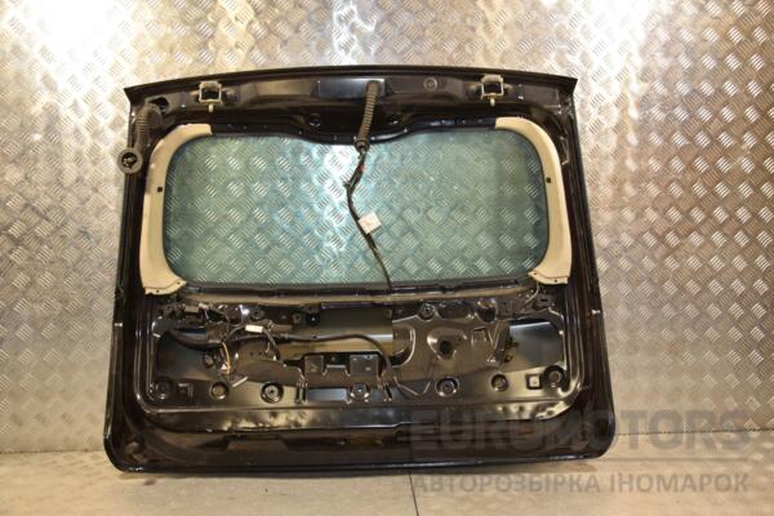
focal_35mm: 33
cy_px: 258
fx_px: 709
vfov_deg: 40.0
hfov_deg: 57.2
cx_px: 387
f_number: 5
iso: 800
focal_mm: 22
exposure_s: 1/160
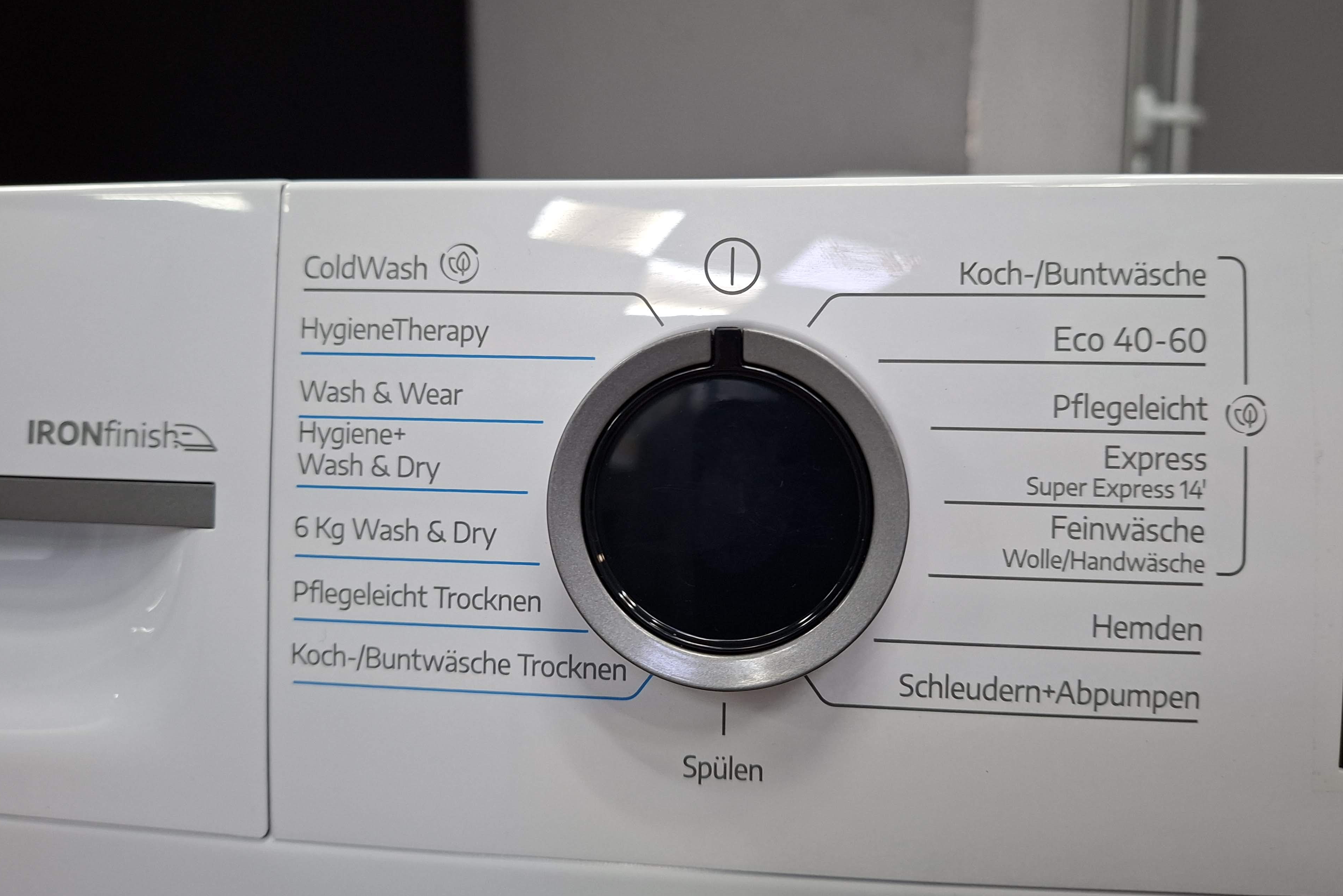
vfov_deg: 51.3
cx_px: 686
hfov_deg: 71.5
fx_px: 933
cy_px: 448
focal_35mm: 25
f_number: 1.8
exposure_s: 1/60
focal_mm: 5.54
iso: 200
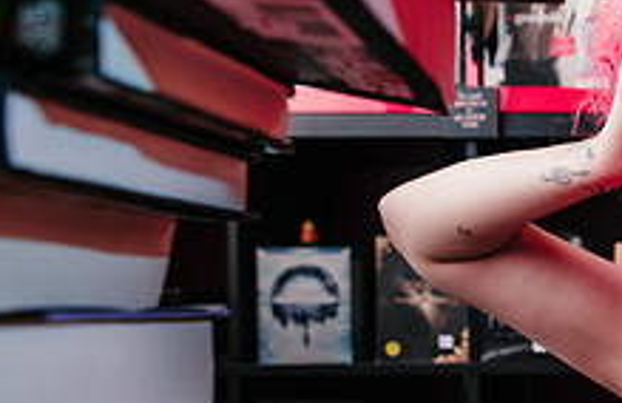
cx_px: 755
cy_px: 298
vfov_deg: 20.7
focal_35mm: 64
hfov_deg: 27.6
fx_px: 1096
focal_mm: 24
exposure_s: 1/60
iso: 64
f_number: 4
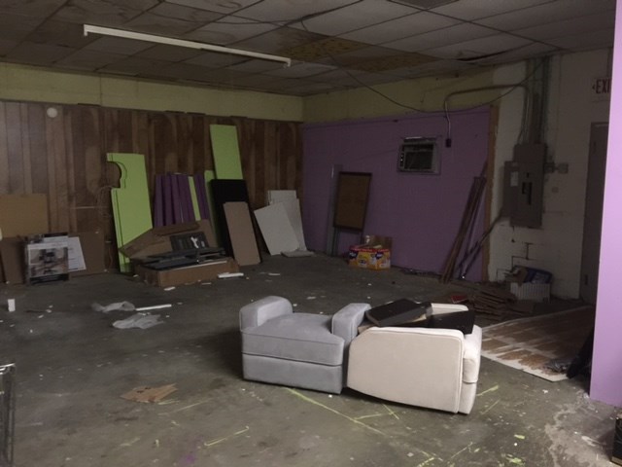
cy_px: 234
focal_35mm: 29
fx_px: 521
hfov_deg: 61.7
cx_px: 311
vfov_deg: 48.2
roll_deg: -2.1
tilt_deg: -6.6
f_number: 2.2
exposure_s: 1/4
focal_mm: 4.15
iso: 160
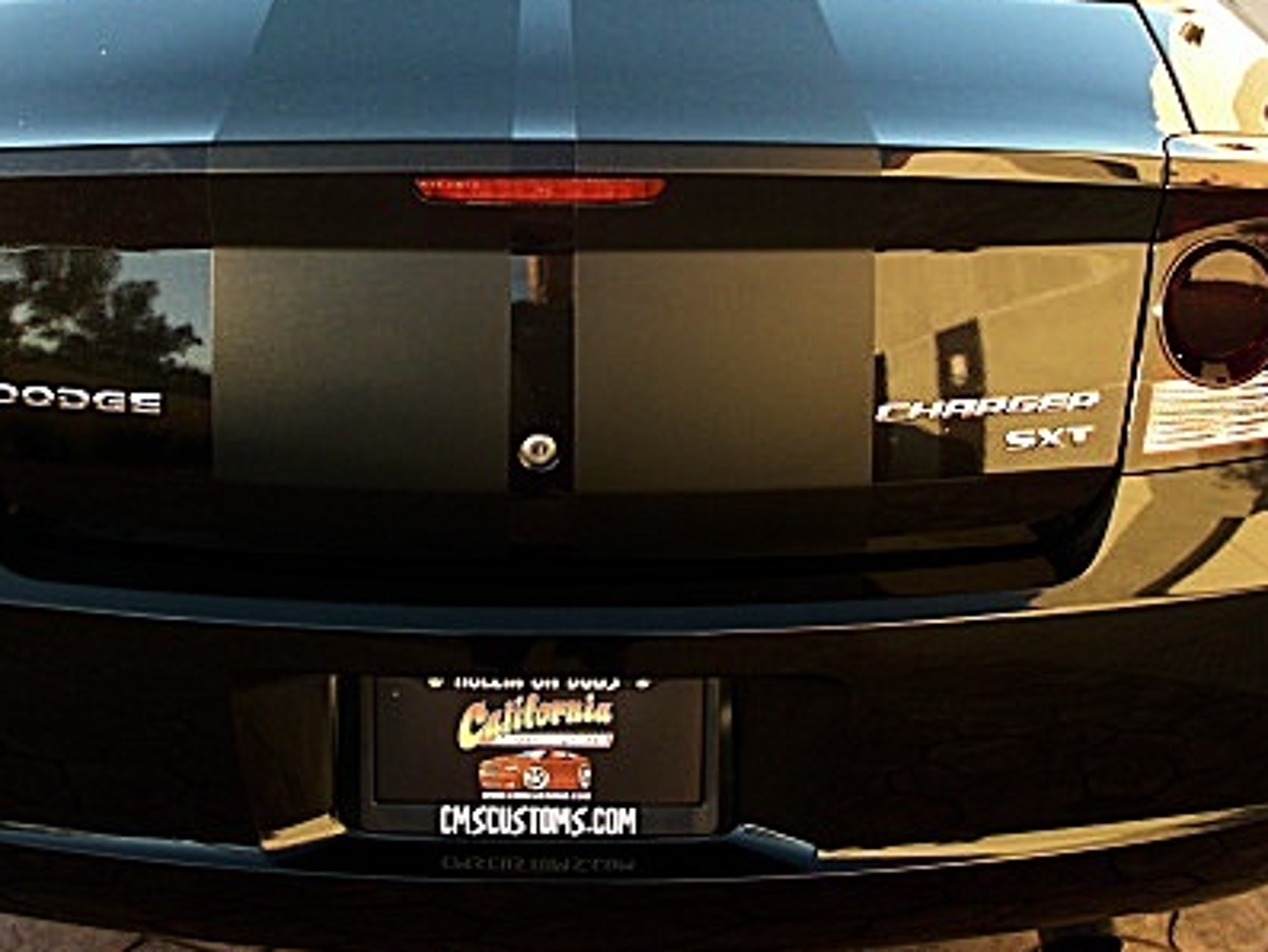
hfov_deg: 33.2
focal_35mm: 58
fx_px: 2125
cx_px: 530
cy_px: 233
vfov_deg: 24.9
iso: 100
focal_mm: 6.3
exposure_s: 1/125
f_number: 2.8
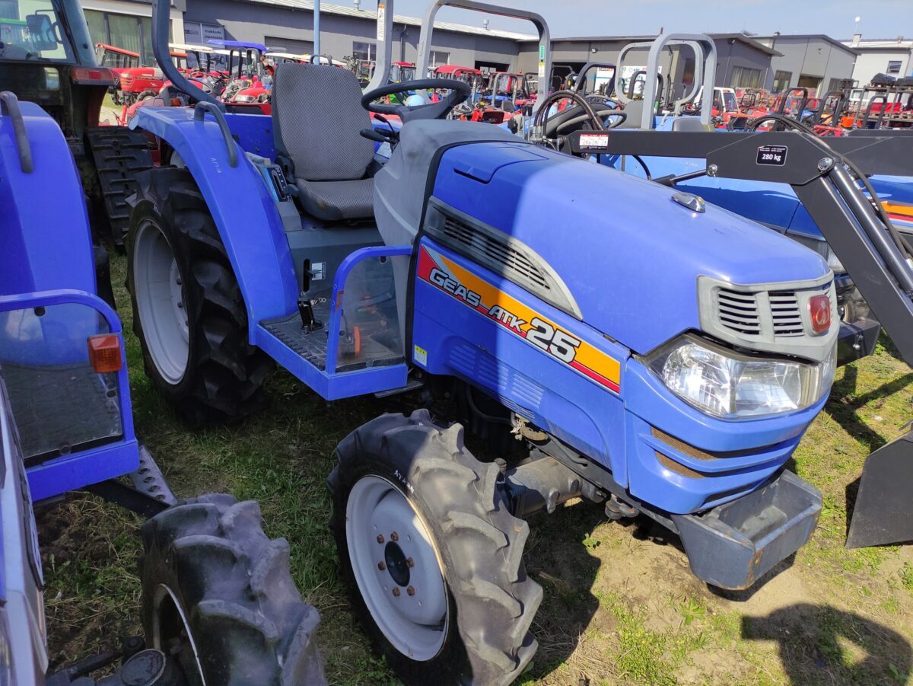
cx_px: 456
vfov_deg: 54.9
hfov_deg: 69.4
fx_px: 660
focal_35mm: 25
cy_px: 343
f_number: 1.89
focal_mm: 5.43
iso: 100
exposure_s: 1/1473
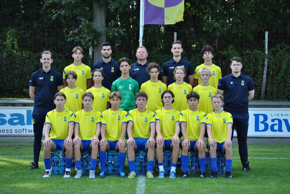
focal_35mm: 99
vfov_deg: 13.9
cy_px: 97
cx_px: 145
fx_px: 798
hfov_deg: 20.6
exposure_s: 1/320
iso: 200
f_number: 4.5
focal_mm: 66
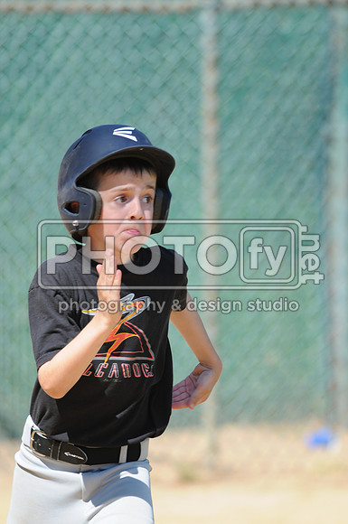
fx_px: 6544
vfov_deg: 4.6
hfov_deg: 3.0
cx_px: 174
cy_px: 262
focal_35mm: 450
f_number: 4
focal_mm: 300
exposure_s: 1/800
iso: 200
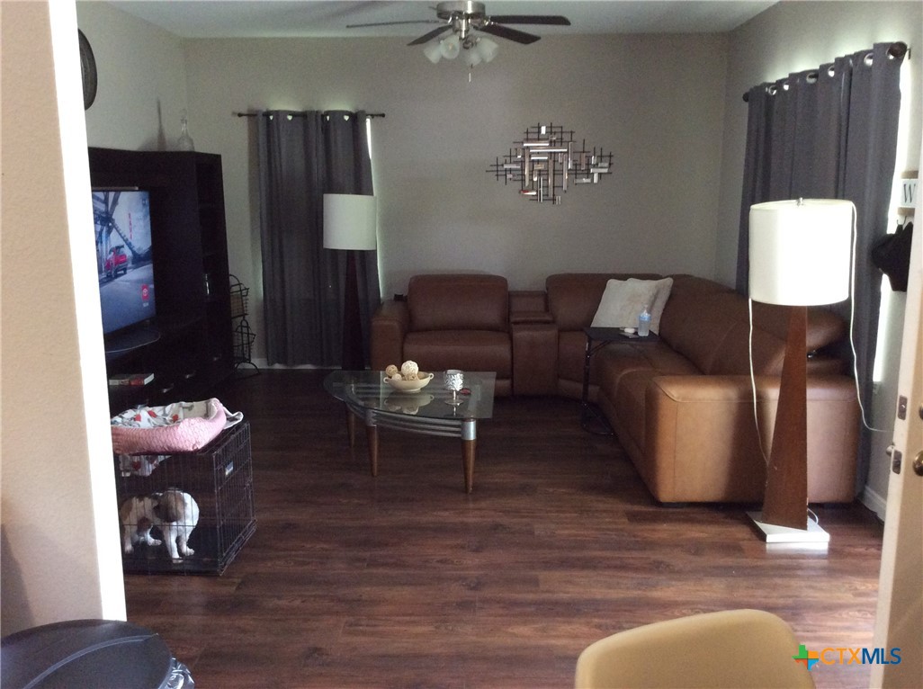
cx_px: 462
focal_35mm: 32
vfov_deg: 44.0
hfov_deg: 56.9
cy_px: 344
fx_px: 852
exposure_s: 1/24
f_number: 2.4
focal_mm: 3.3
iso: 200
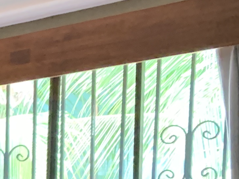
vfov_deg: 9.7
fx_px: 994
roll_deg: -1.1
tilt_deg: -0.4
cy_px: 341
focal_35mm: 144
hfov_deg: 10.6
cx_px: -420
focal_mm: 4.25
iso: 400
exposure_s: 1/40
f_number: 1.8
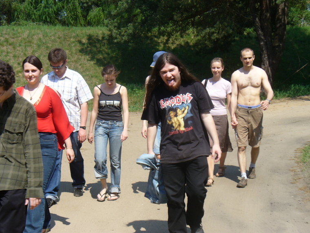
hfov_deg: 25.0
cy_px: 116
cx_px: 155
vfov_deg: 18.9
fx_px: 699
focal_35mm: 78
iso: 64
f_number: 6.6
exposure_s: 1/160
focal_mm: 12.8
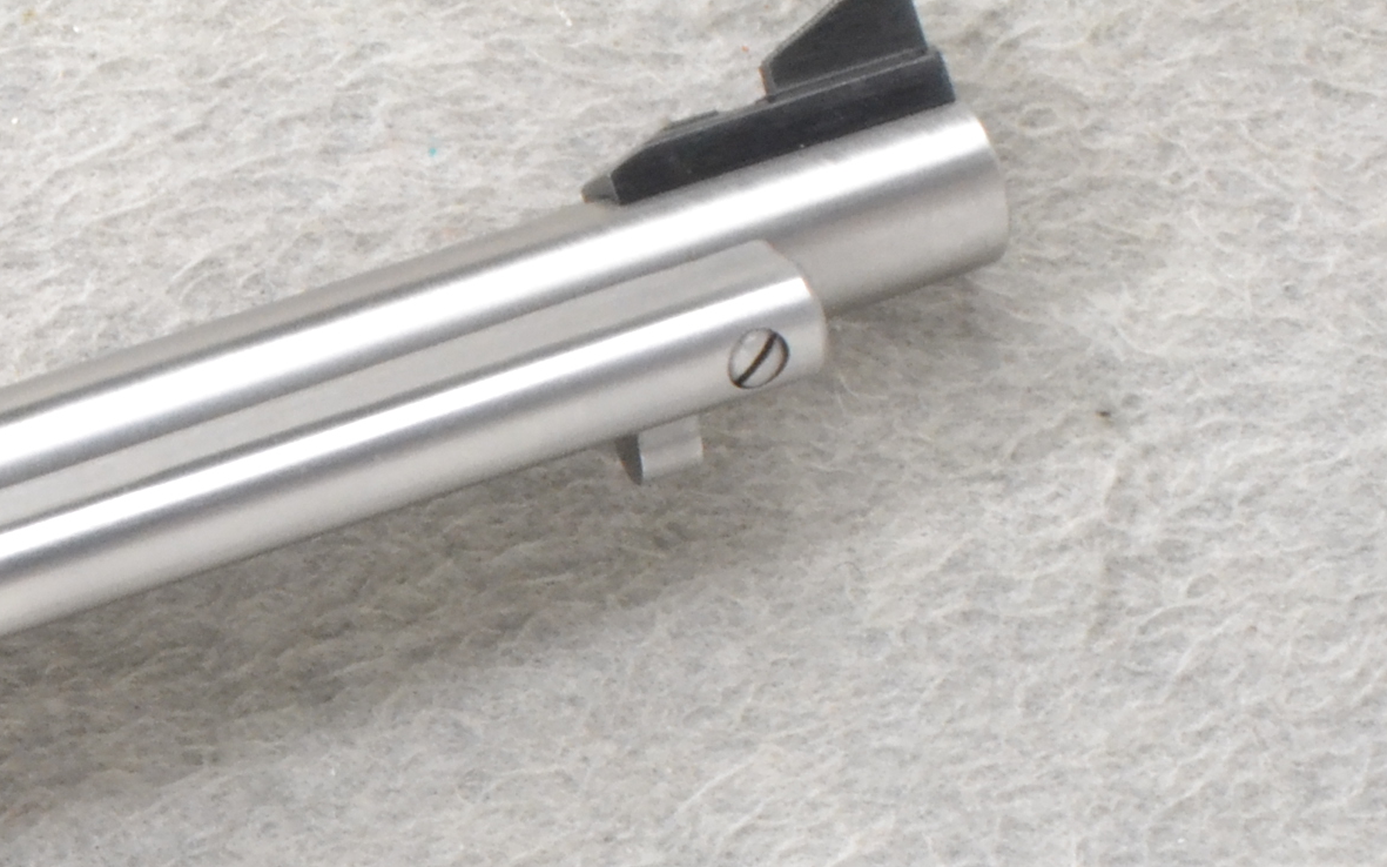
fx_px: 6426
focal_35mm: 170
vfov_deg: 7.6
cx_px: -411
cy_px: 1217
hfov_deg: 12.0
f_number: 20
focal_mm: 38
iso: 3200
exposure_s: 1/160
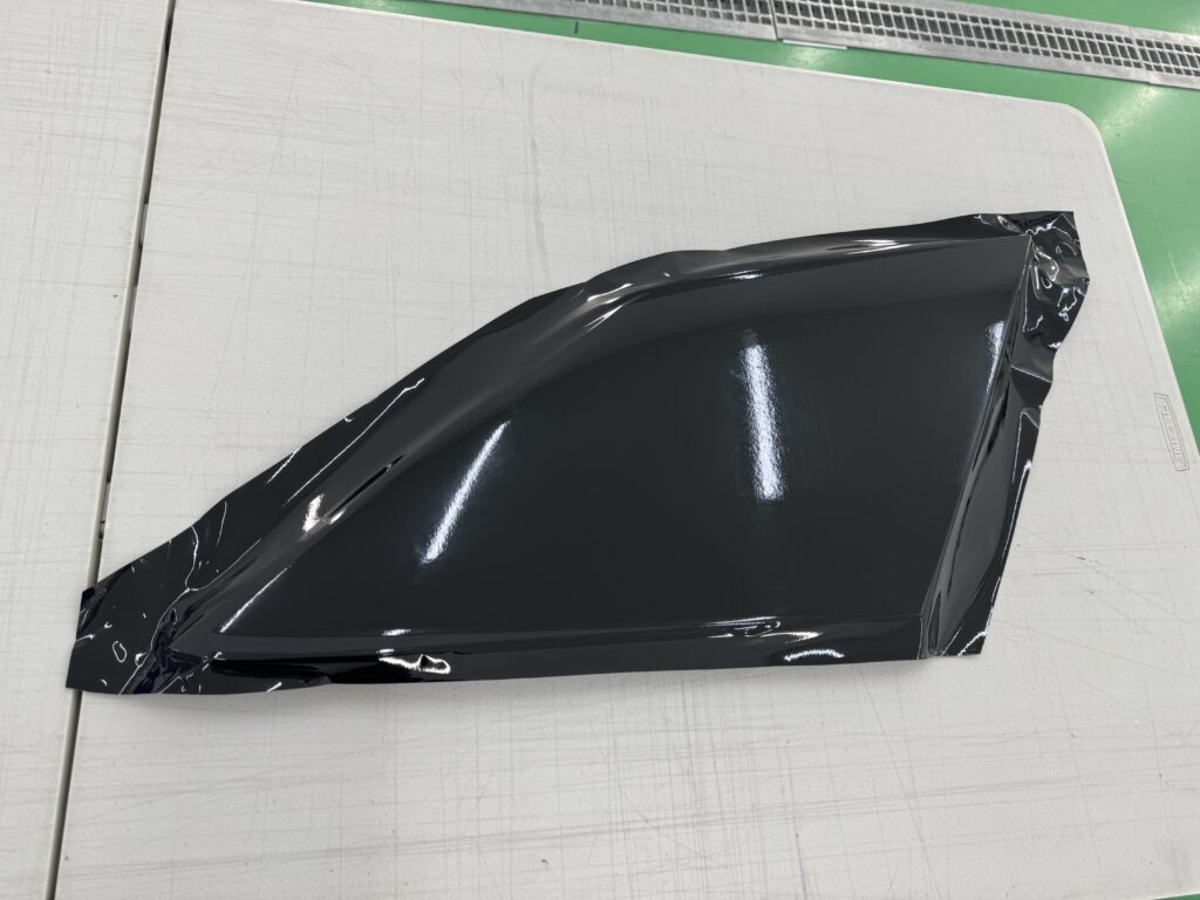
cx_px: 600
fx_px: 832
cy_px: 450
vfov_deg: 56.8
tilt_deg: -66.6
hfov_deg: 71.6
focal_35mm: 24
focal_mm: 6.76
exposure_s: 1/229
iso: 64
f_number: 1.78
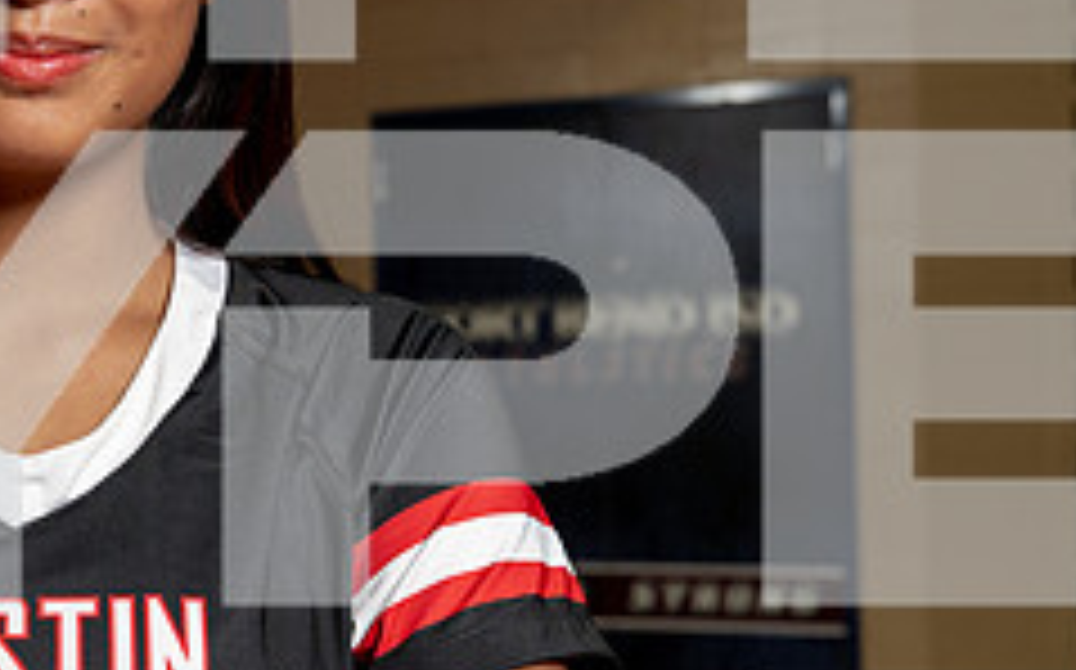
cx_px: 135
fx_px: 3194
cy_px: 371
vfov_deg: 12.0
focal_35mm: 109
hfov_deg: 18.8
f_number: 5.6
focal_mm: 44
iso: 500
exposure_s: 1/250
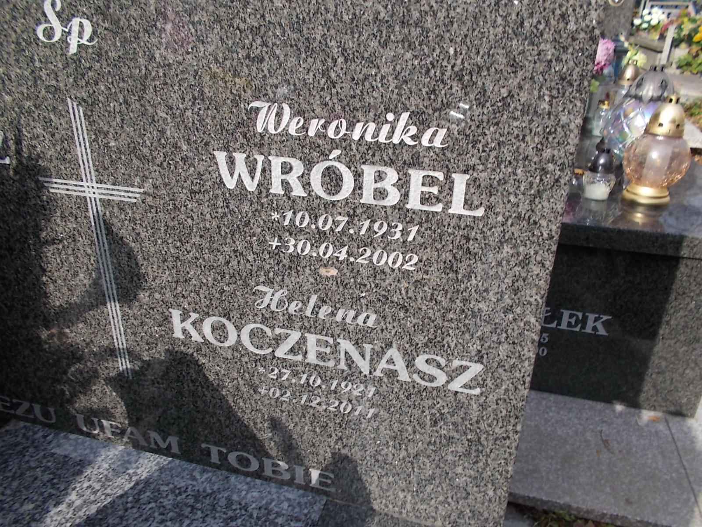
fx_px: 527
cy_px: 264
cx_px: 351
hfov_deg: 67.3
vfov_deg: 53.1
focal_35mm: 26
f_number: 8
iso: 80
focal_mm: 4.6
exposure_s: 1/80
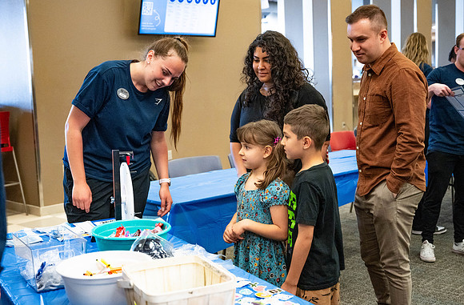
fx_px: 629
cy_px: 154
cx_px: 236
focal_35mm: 49
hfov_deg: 40.5
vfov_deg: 27.2
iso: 2000
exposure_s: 1/200
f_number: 4
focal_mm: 48
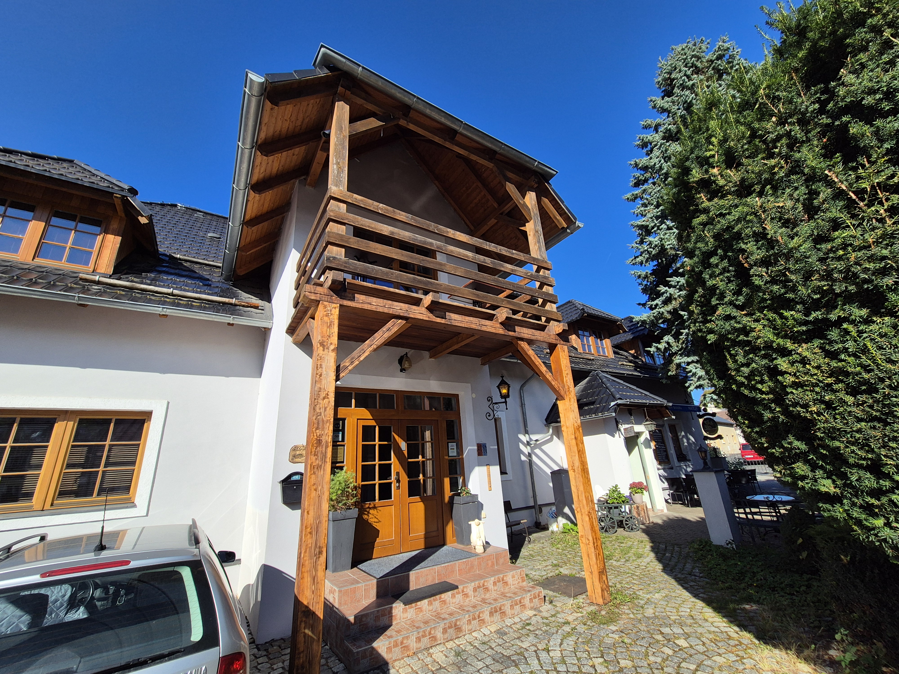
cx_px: 450
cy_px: 337
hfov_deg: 106.2
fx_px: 338
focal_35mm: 13
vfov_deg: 89.9
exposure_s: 1/1824
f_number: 2.2
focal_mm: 2.2
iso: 50
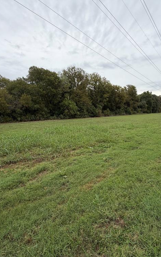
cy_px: 129
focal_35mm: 20
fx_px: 140
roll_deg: +1.7
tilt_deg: -7.8
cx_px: 99
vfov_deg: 85.1
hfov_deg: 59.0
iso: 64
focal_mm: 2.22
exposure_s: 1/502
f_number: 2.2
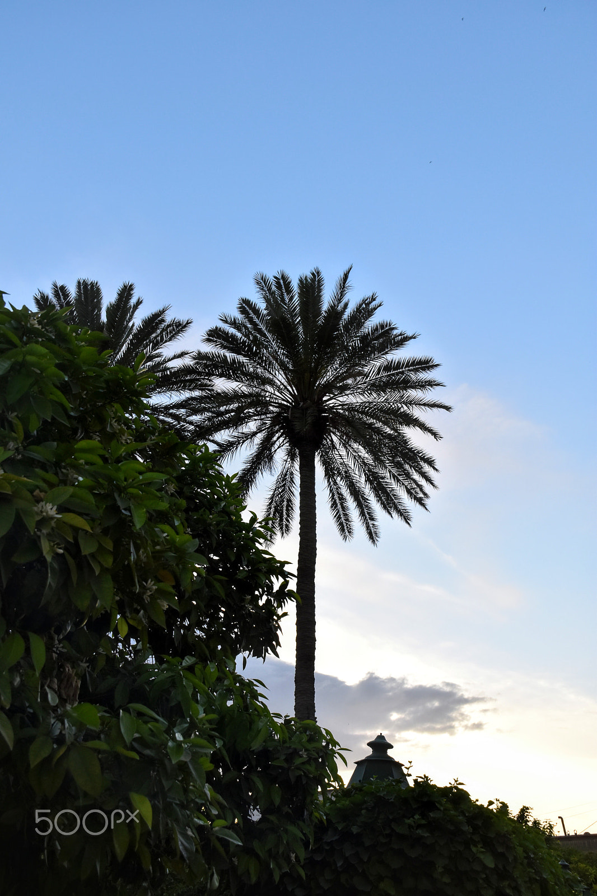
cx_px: 298
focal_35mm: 36
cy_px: 448
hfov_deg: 36.9
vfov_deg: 53.1
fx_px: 896
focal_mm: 24
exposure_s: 1/125
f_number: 7.1
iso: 500
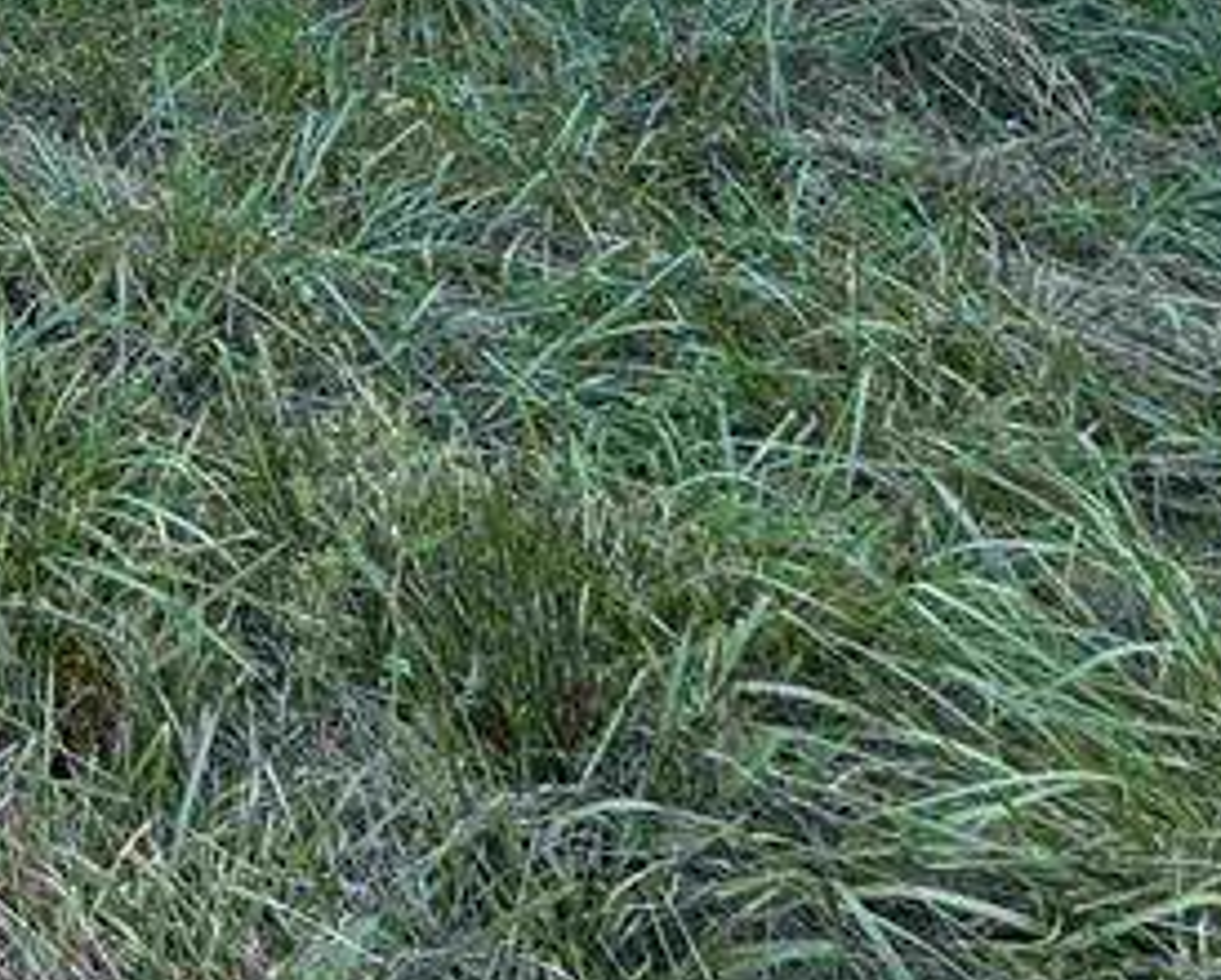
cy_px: -530
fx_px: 1846
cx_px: -847
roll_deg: -1.9
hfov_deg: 23.6
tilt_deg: -5.3
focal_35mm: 51
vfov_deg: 23.3
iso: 40
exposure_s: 1/128
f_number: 2.2
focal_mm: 2.22
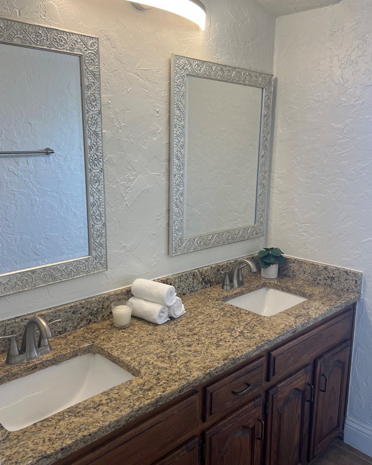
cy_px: 228
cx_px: 185
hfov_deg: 47.1
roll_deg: +0.4
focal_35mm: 31
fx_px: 427
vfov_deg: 57.2
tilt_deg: -10.6
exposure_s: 1/120
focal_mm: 5.7
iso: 64
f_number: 1.5
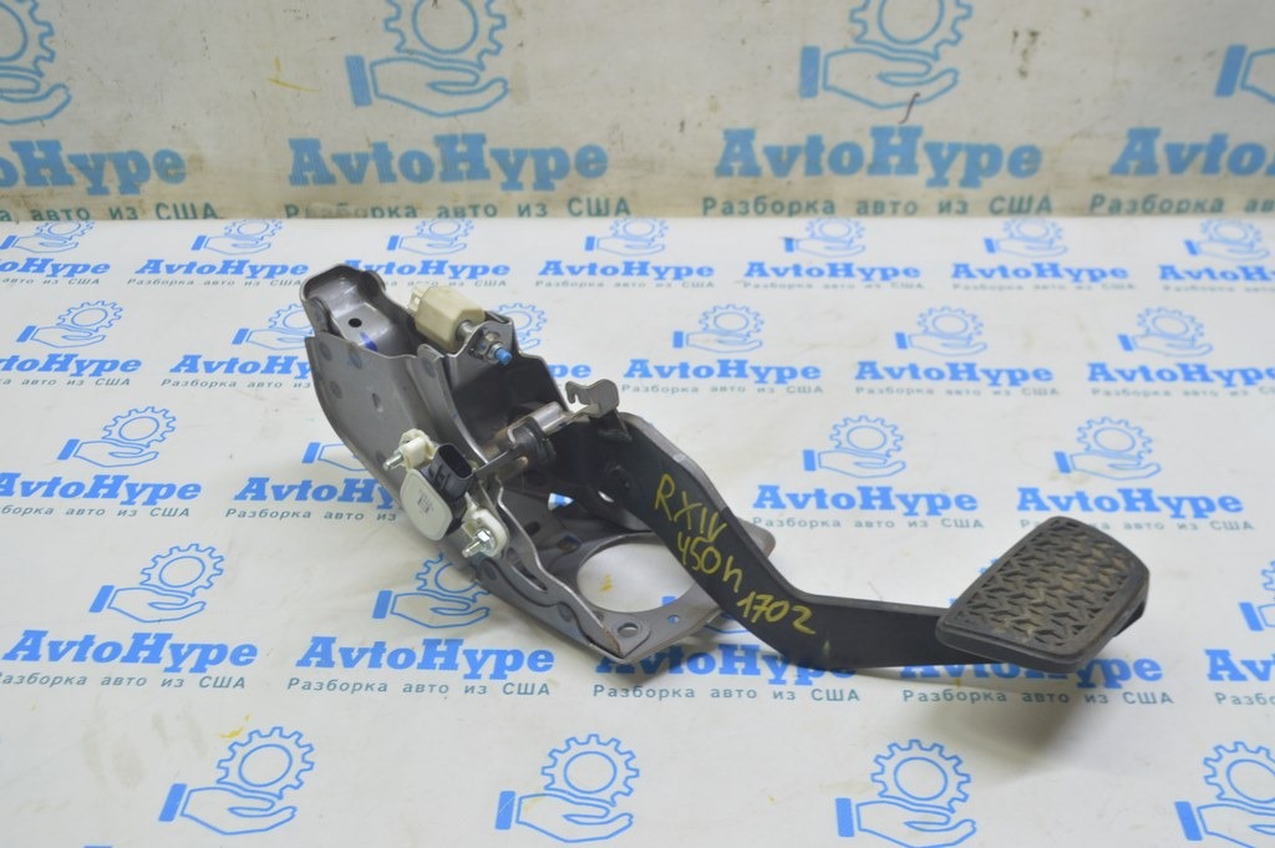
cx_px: 638
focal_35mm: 36
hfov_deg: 53.2
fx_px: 1274
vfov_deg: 36.8
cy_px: 424
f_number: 5.6
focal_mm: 24
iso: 400
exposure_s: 1/20
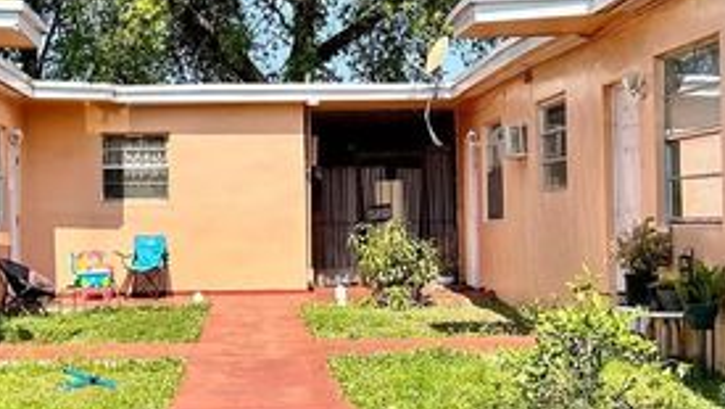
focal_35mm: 66
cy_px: 169
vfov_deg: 18.3
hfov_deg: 31.8
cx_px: 285
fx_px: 1269
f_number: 1.5
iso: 50
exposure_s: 1/2008
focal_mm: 5.7
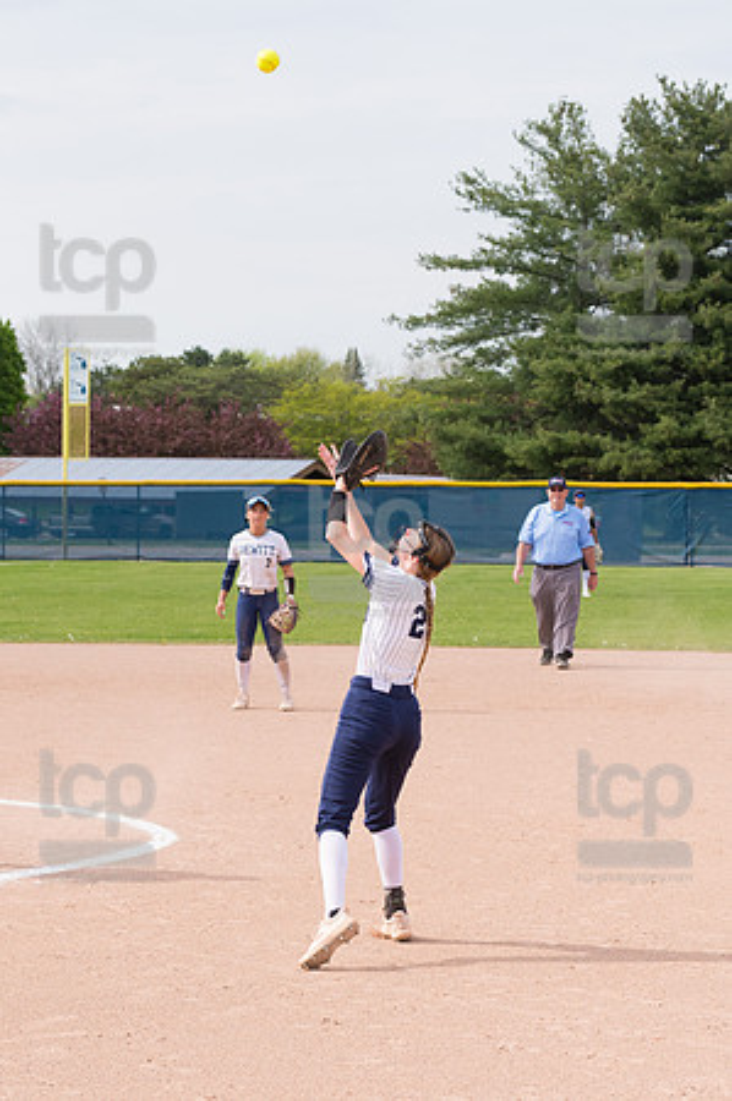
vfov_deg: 19.5
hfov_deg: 13.0
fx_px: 3210
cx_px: 366
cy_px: 550
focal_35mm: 105
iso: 400
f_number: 5.6
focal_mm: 70
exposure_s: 1/1600
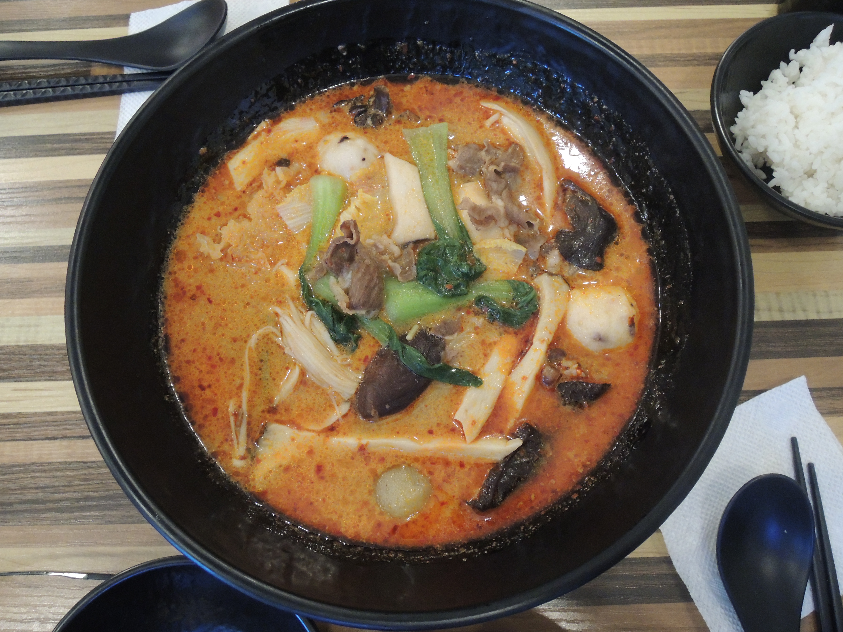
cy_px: 316
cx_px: 422
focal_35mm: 28
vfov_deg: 49.7
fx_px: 682
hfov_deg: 63.4
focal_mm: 5
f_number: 2.8
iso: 800
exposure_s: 1/80
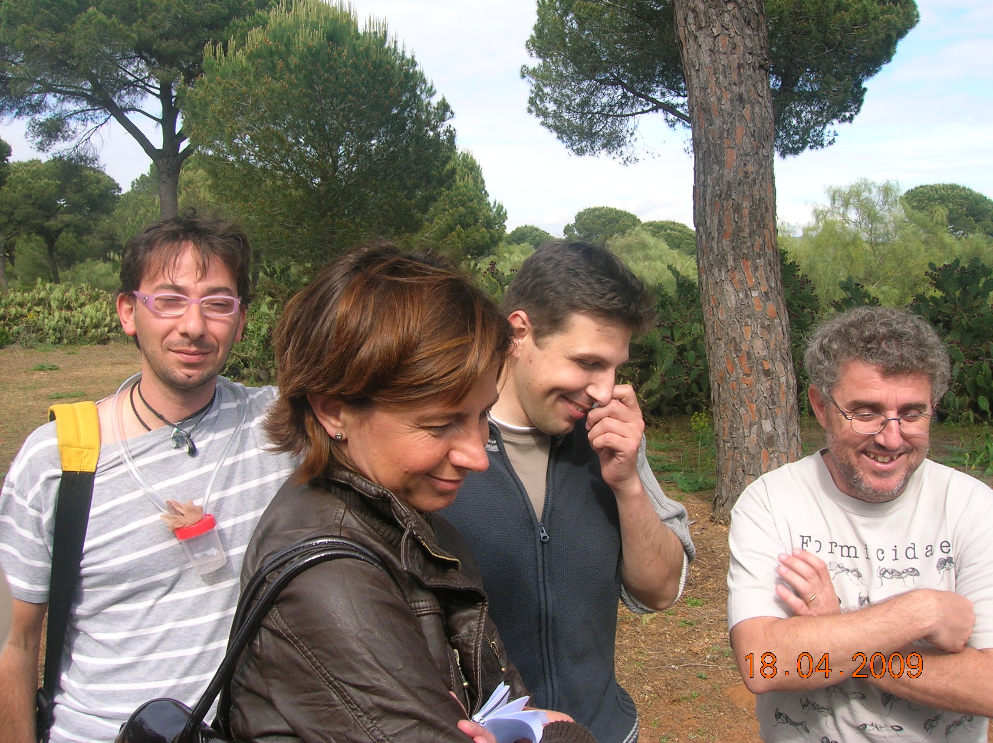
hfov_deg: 54.0
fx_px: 975
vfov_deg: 41.7
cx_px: 496
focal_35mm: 34
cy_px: 372
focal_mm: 5.7
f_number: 4.9
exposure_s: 1/197
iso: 50
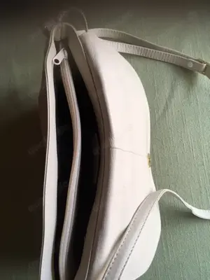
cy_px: 140
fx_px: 235
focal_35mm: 29
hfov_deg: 48.2
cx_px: 105
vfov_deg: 61.7
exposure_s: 1/33
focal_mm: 4.15
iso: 40
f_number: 2.2
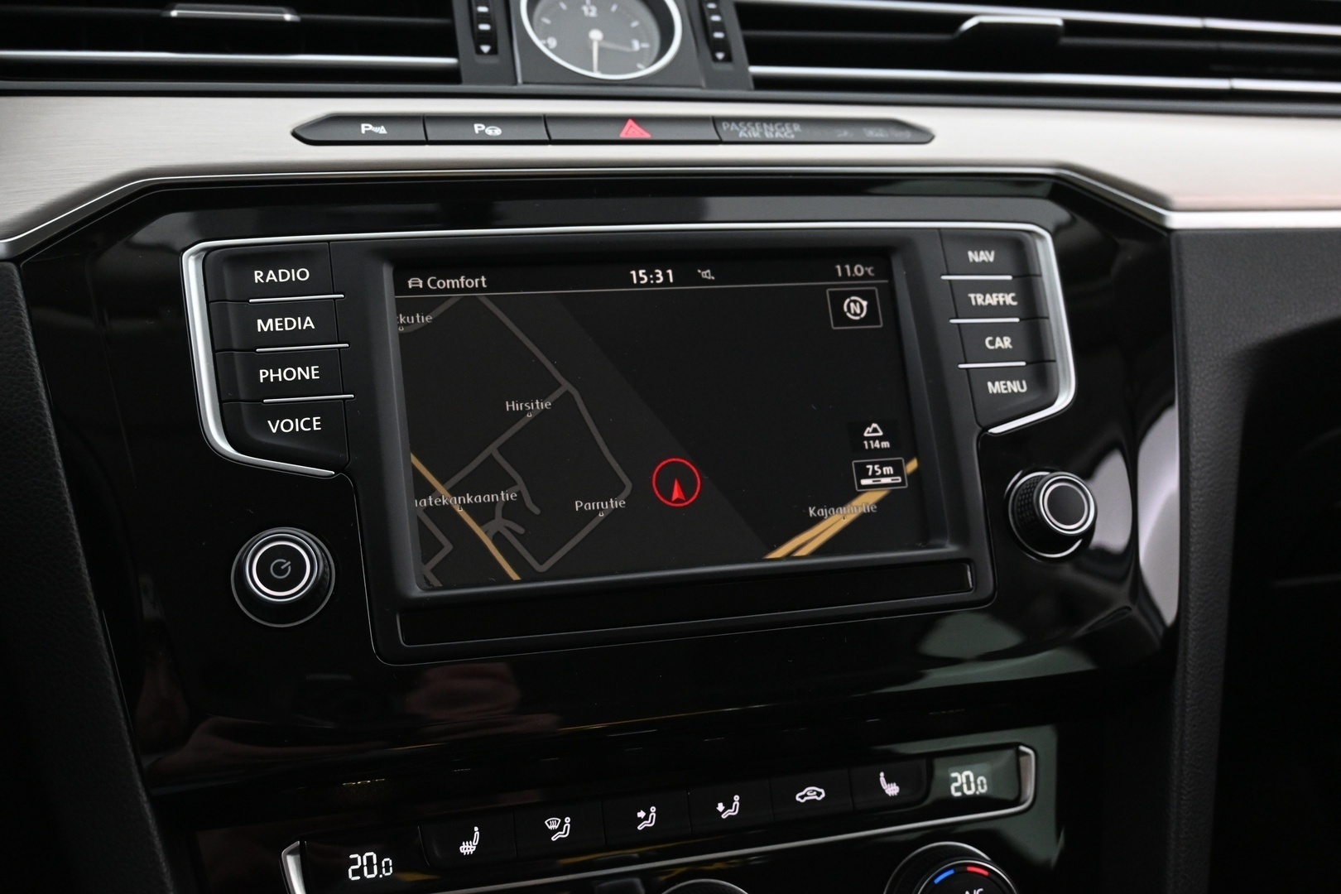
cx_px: 670
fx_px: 1341
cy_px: 447
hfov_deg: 53.1
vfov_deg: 36.9
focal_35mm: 36
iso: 2500
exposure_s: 1/40
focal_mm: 24
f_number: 4.2
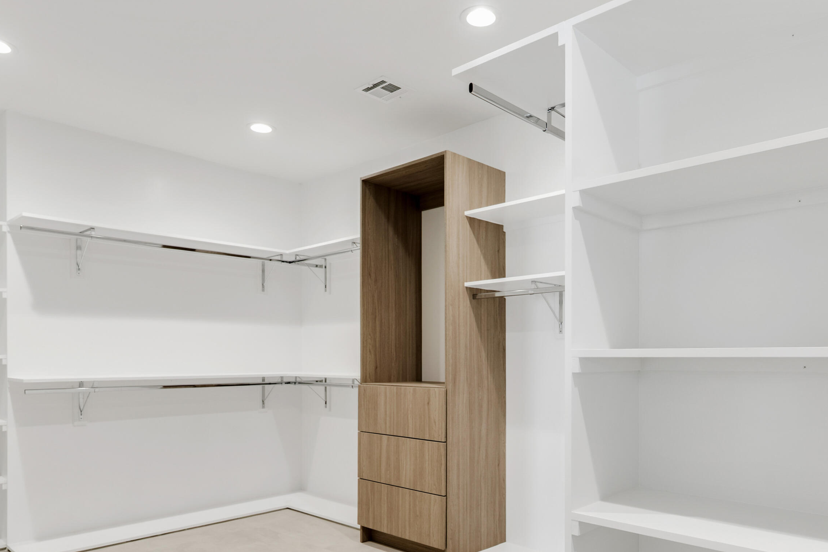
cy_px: 362
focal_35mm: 25
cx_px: 459
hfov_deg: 71.3
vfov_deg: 50.5
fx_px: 575
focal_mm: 19
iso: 100
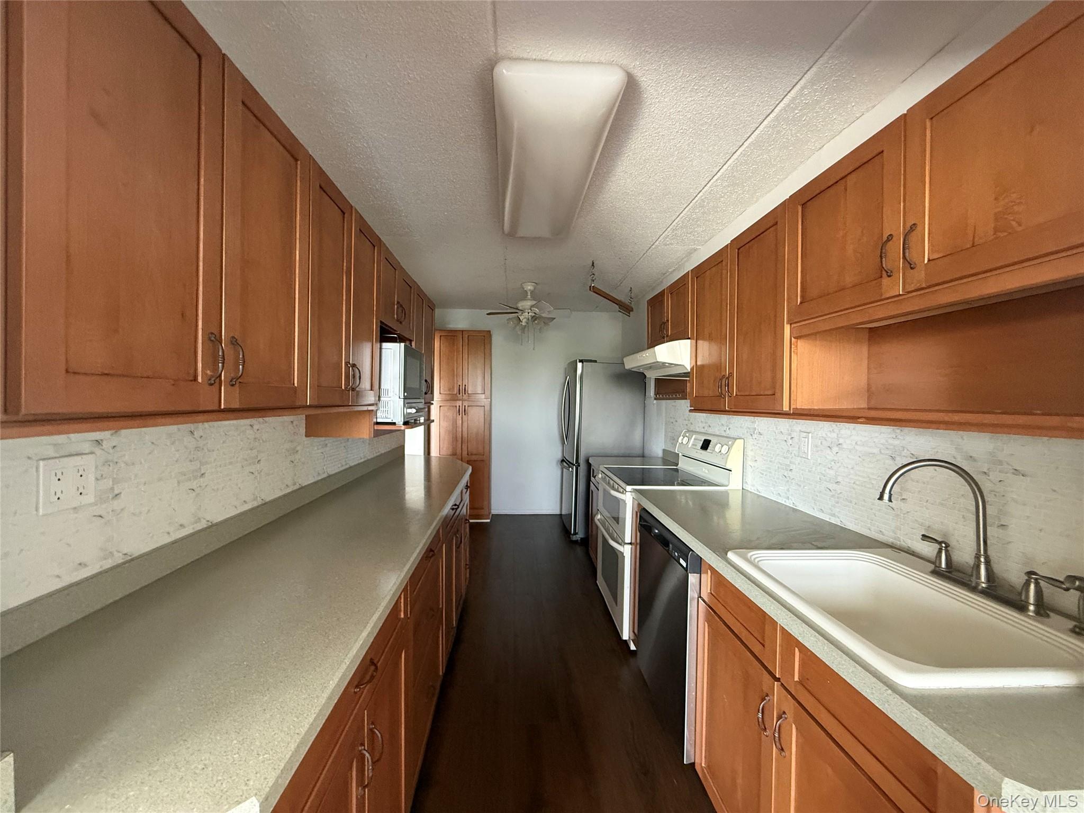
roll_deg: -1.0
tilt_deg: -0.4
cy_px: 406
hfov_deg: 102.1
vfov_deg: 85.7
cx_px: 542
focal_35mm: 14
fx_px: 438
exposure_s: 1/60
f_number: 2.2
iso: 500
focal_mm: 2.22
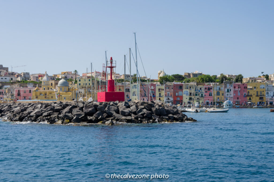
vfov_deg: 23.7
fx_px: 433
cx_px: 137
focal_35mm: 57
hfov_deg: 35.1
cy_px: 91
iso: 100
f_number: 10
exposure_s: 1/320
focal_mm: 38
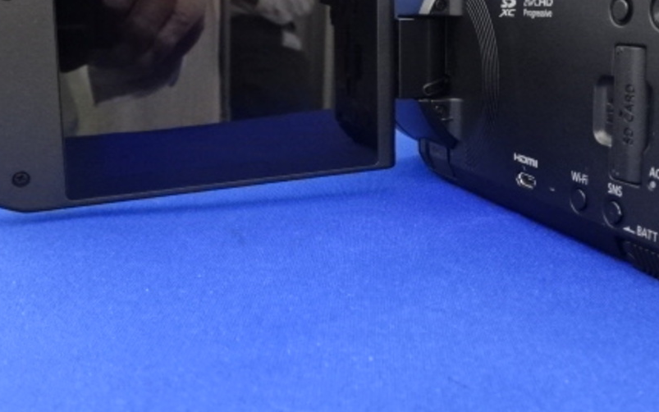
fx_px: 683
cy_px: 98
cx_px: 437
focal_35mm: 38
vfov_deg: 32.9
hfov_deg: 50.6
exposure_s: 1/30
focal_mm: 4.1
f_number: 3.5
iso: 800
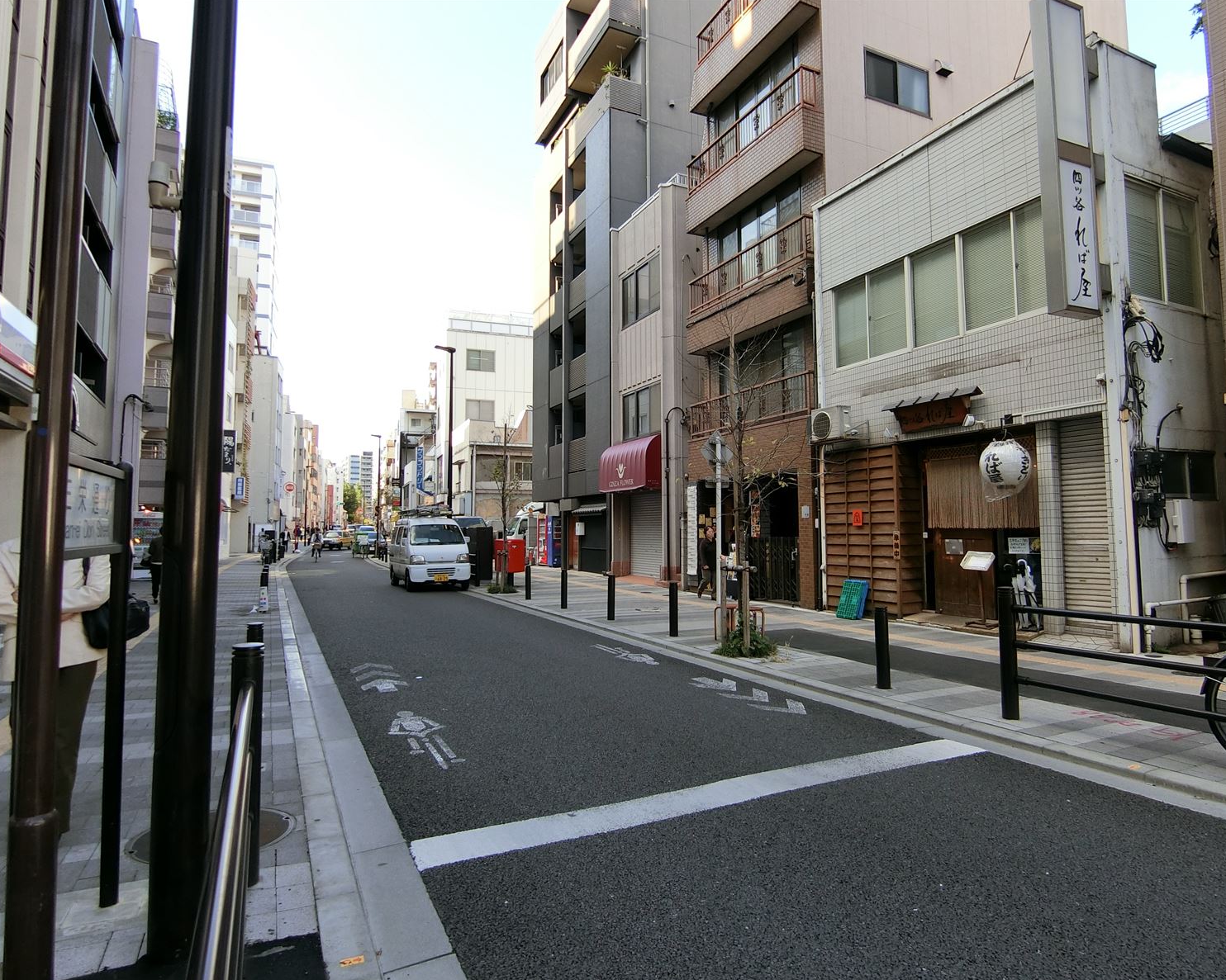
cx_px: 641
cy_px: 492
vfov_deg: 68.1
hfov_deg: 80.3
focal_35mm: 20
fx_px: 726
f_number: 2.7
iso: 80
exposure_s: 1/320
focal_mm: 4.06
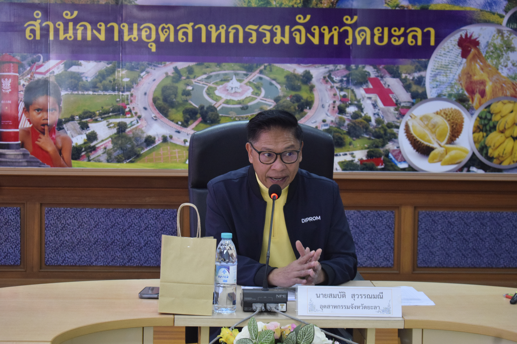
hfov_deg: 24.6
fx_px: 1185
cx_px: 258
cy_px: 172
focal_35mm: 82
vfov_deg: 16.6
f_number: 5.6
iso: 1800
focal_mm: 55
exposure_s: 1/60
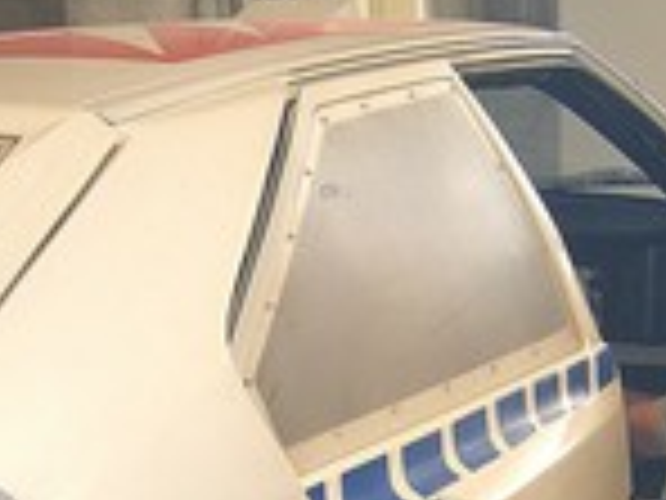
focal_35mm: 90
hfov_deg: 21.7
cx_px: 464
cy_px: 527
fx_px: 1732
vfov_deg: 16.0
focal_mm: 7.9
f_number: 2.8
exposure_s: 1/60
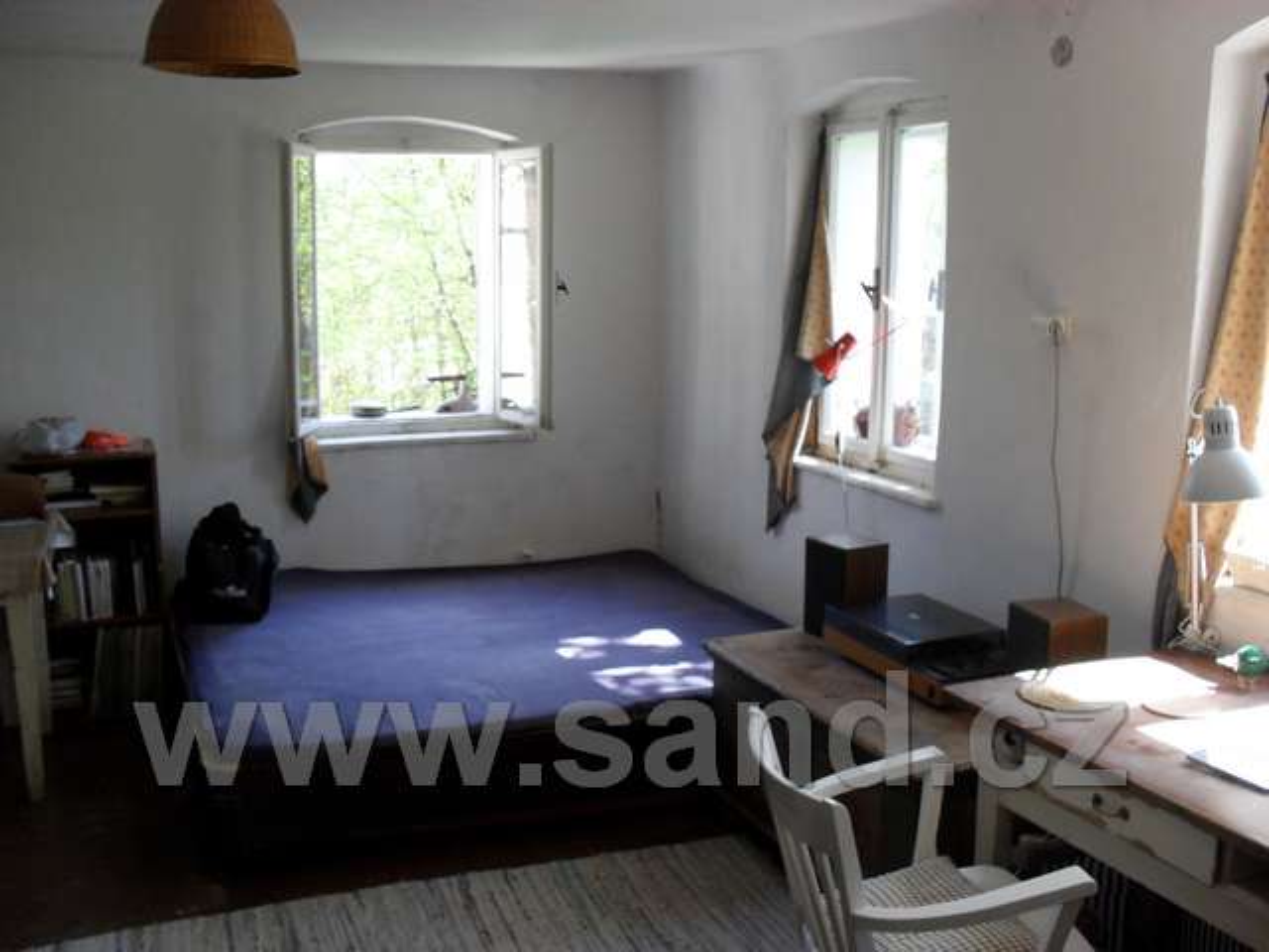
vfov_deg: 40.7
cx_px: 634
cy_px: 476
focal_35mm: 35
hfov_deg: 52.6
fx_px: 1283
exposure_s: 1/45
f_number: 3.2
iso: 100
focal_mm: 6.3
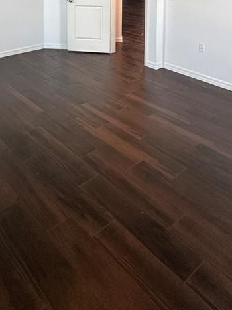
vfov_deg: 42.3
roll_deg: -0.3
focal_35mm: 36
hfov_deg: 39.4
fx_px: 322
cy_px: -19
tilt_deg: -2.4
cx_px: 88
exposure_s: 1/120
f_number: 2.2
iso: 250
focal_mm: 2.22
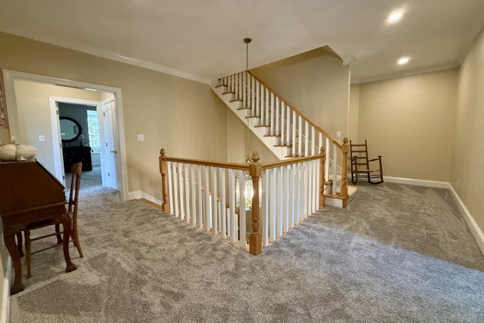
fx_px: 202
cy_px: 158
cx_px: 244
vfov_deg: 77.3
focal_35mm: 15
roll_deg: +0.8
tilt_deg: -4.3
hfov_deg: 100.4
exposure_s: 1/120
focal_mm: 2.22
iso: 500
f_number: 2.2
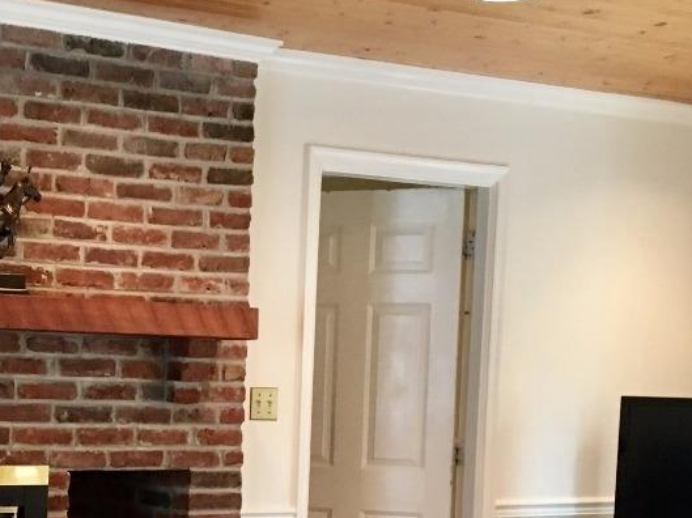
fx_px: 1578
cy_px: 493
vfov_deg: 18.3
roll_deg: -0.4
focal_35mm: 79
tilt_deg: -4.4
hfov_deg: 24.1
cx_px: 72
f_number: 2.2
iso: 125
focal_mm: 4.15
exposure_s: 1/30
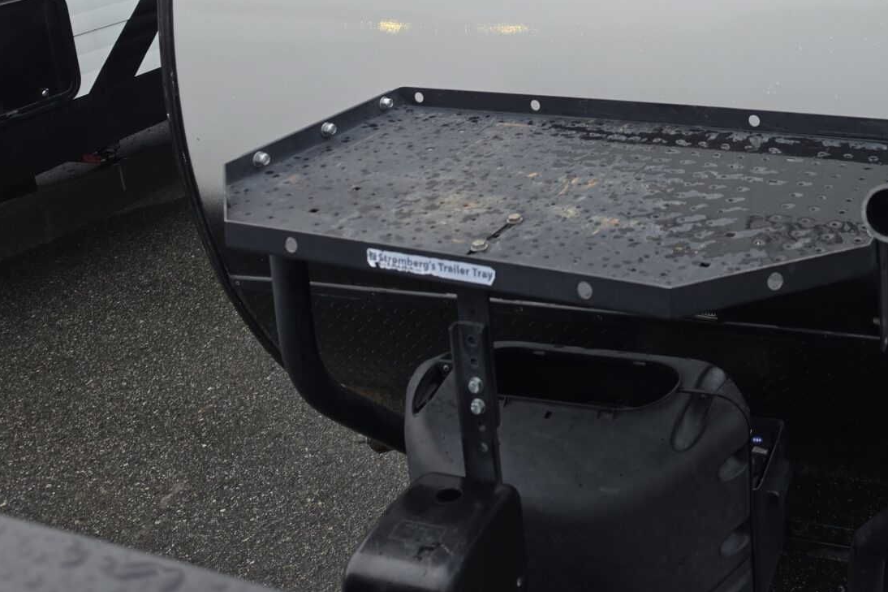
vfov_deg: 30.0
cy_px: 23
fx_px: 1036
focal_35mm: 42
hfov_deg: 44.4
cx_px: 698
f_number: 1.4
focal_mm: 6.5
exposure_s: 1/180
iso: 50
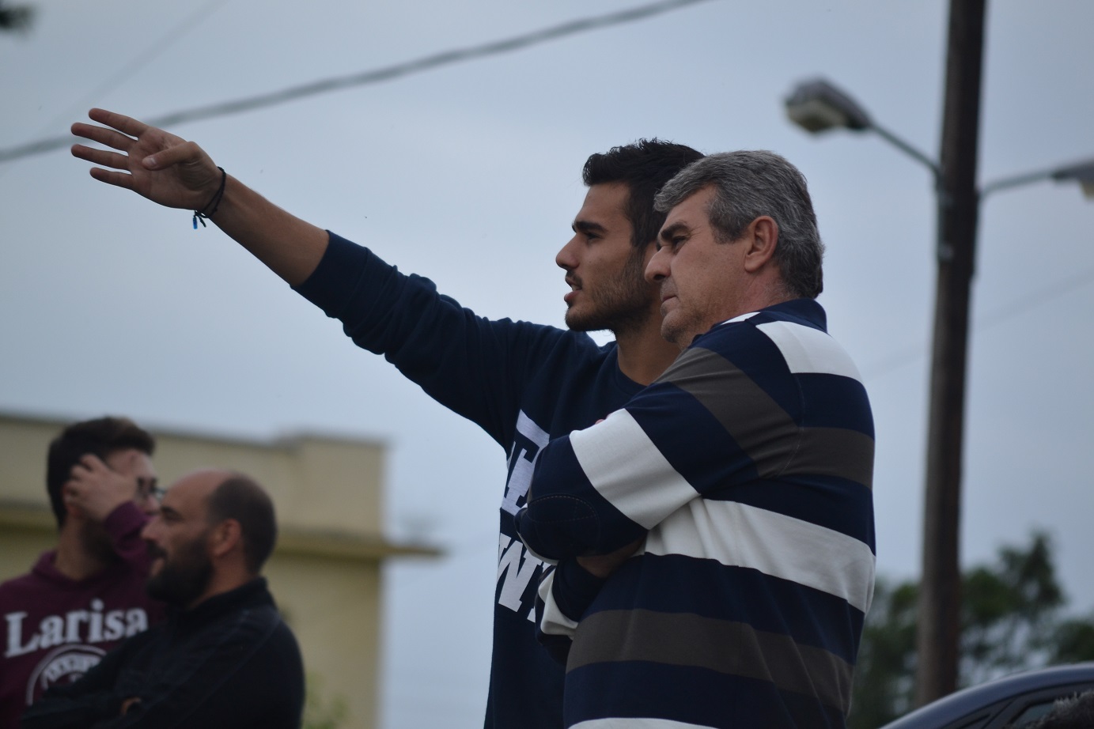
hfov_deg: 7.8
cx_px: 547
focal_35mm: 262
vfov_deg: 5.2
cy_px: 364
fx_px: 7976
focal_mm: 175
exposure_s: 1/1000
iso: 400
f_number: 5.3
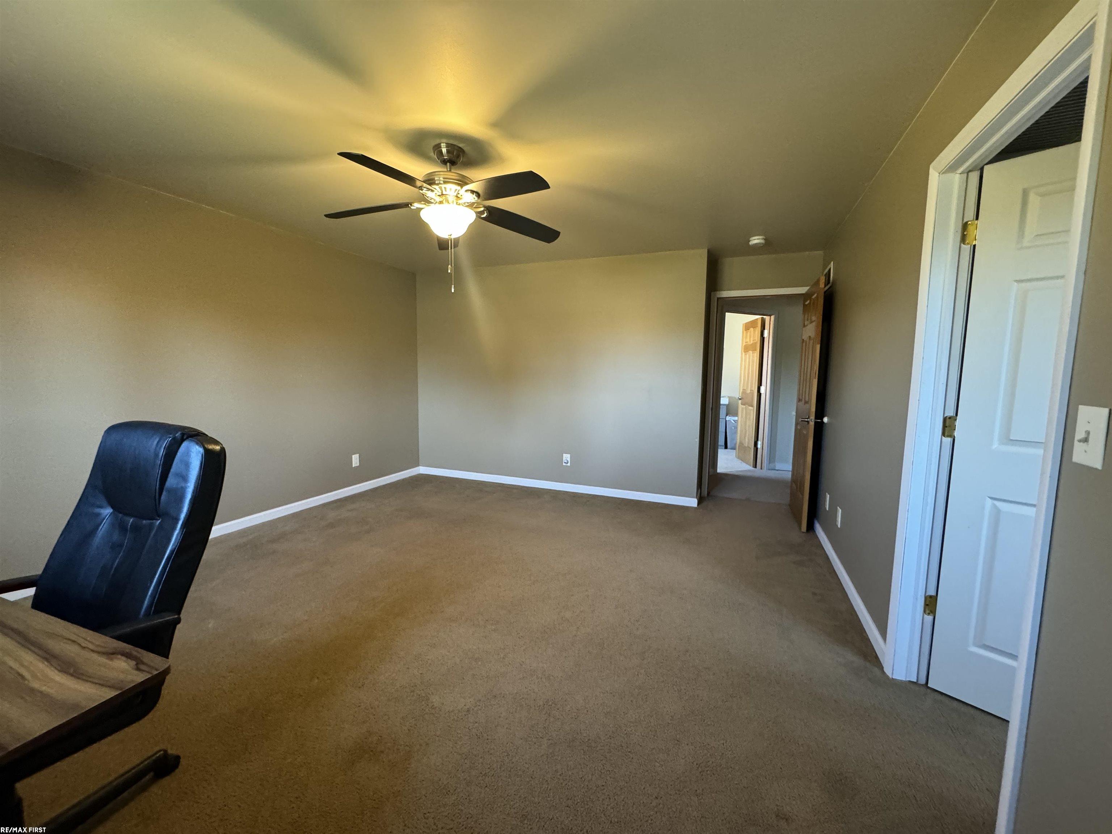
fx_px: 450
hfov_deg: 102.1
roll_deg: -0.8
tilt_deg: -6.1
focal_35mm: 14
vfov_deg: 85.7
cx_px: 556
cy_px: 417
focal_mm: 2.22
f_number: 2.2
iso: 640
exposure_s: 1/60
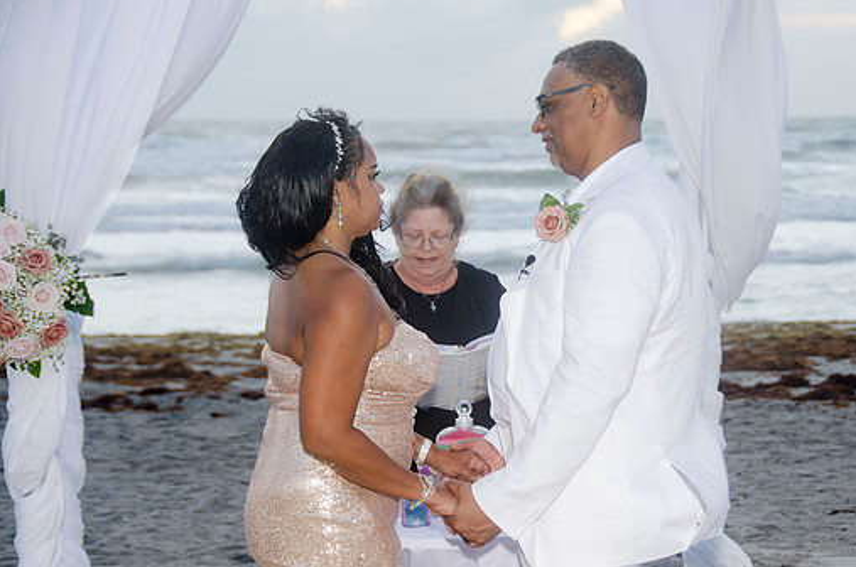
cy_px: 310
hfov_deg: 19.9
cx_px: 488
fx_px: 2444
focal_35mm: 103
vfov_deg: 13.2
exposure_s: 1/60
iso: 200
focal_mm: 60
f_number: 5.6
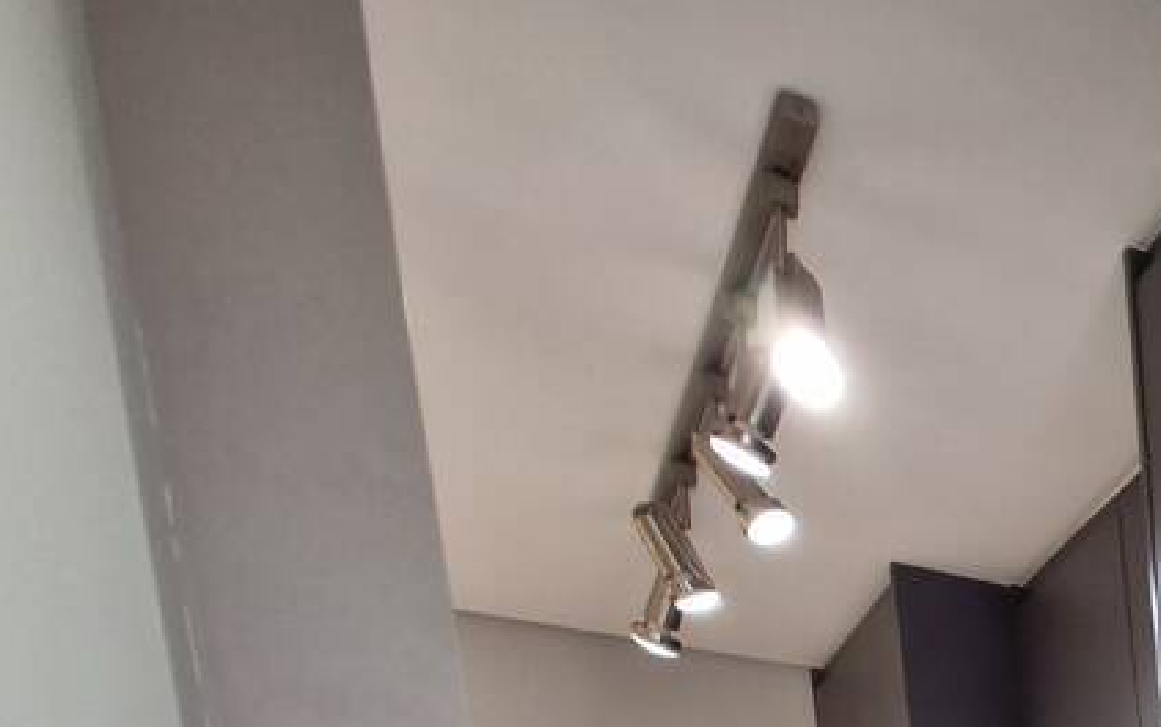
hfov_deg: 26.5
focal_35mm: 47
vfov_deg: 18.5
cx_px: 1838
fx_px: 1488
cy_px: 1432
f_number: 2.2
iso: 80
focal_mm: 1.74
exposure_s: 1/60
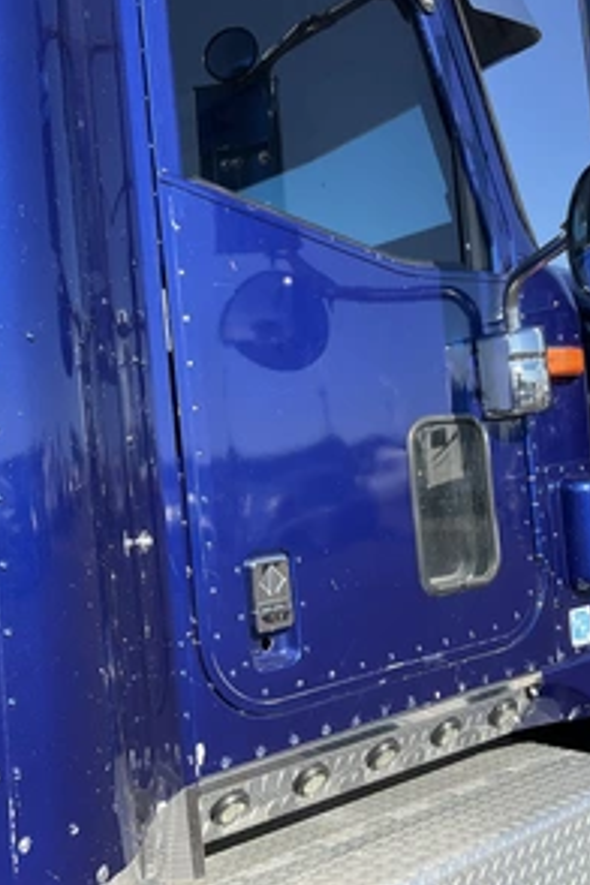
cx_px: 295
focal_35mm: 41
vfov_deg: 47.4
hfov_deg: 32.6
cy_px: 439
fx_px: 1008
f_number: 1.8
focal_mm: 3
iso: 25
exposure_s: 1/781
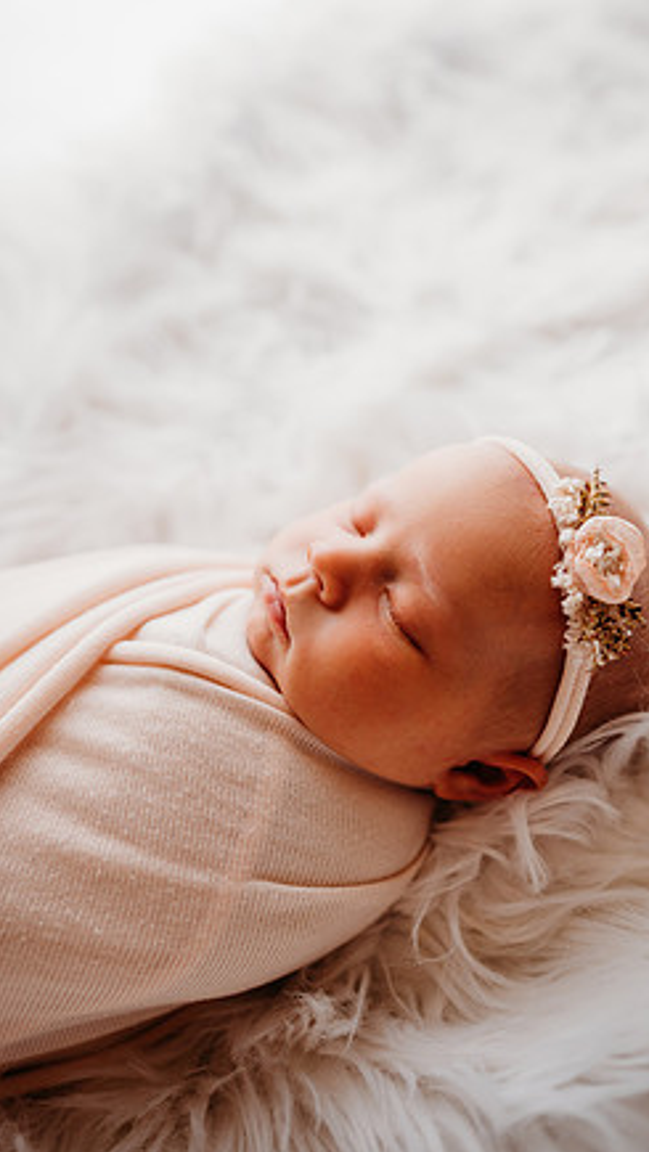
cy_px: 567
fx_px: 795
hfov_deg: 44.4
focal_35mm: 26
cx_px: 352
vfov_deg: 71.9
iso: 80
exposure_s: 1/200
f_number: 2.5
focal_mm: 24
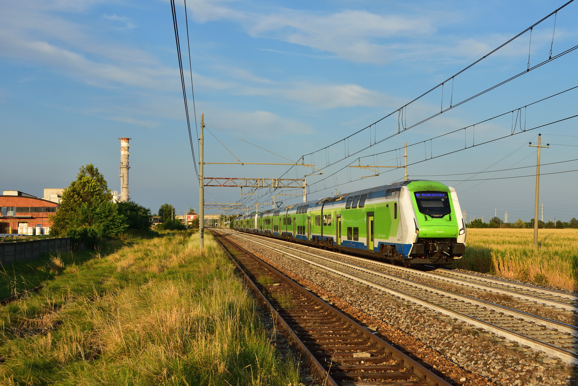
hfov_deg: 42.3
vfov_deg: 28.9
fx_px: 747
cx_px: 289
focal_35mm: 46
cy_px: 193
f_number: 7.1
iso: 320
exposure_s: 1/800
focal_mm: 31
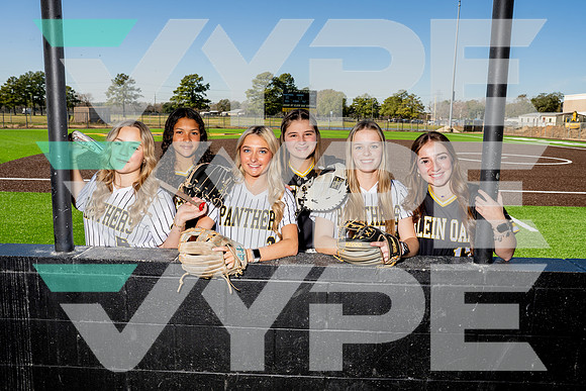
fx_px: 488
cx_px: 293
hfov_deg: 61.9
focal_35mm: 30
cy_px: 196
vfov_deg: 43.6
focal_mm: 30
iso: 100
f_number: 8
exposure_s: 1/250
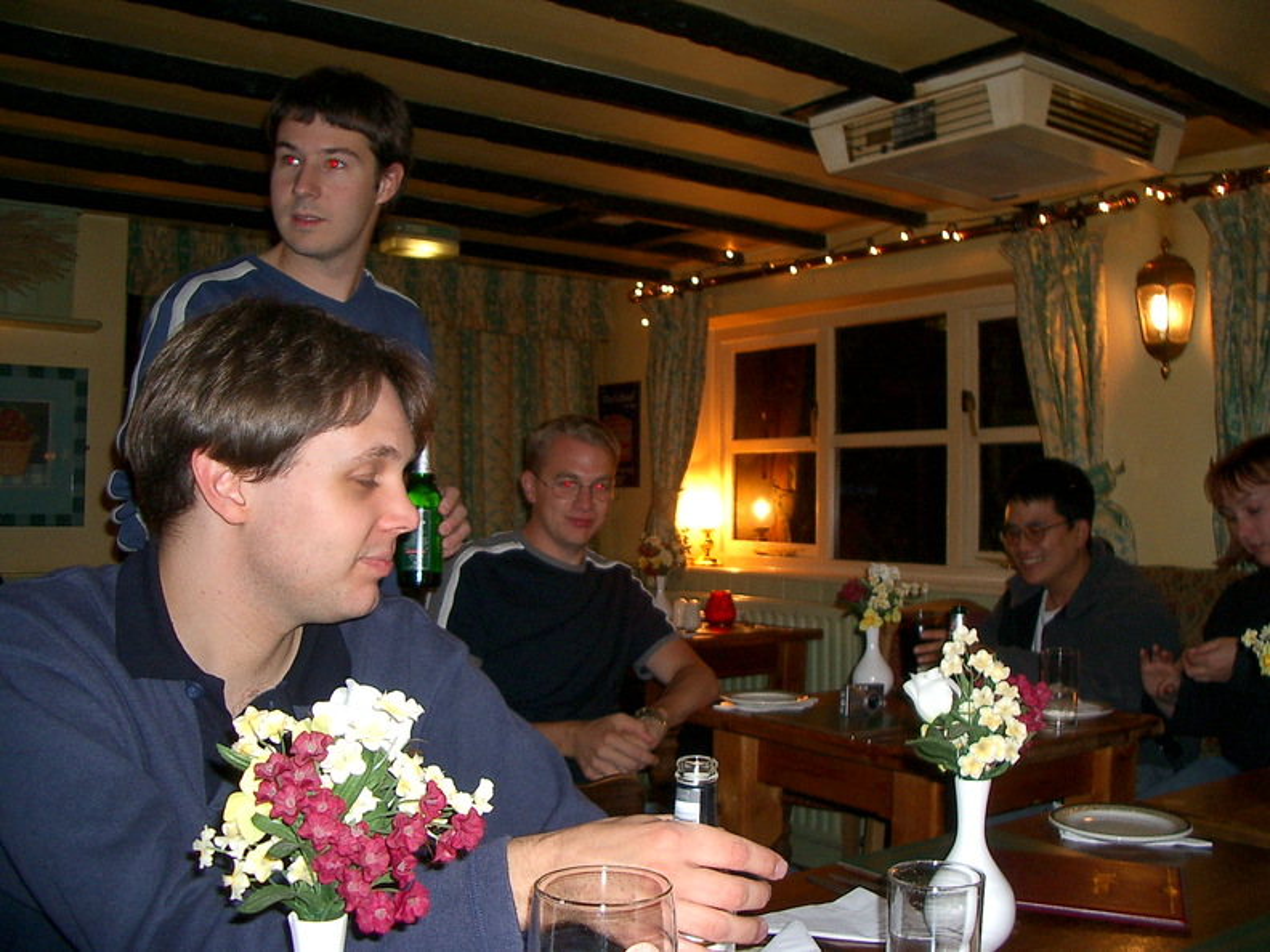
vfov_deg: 40.7
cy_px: 476
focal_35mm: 35
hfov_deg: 52.6
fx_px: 1284
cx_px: 635
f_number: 2.6
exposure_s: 1/40
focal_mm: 5.8
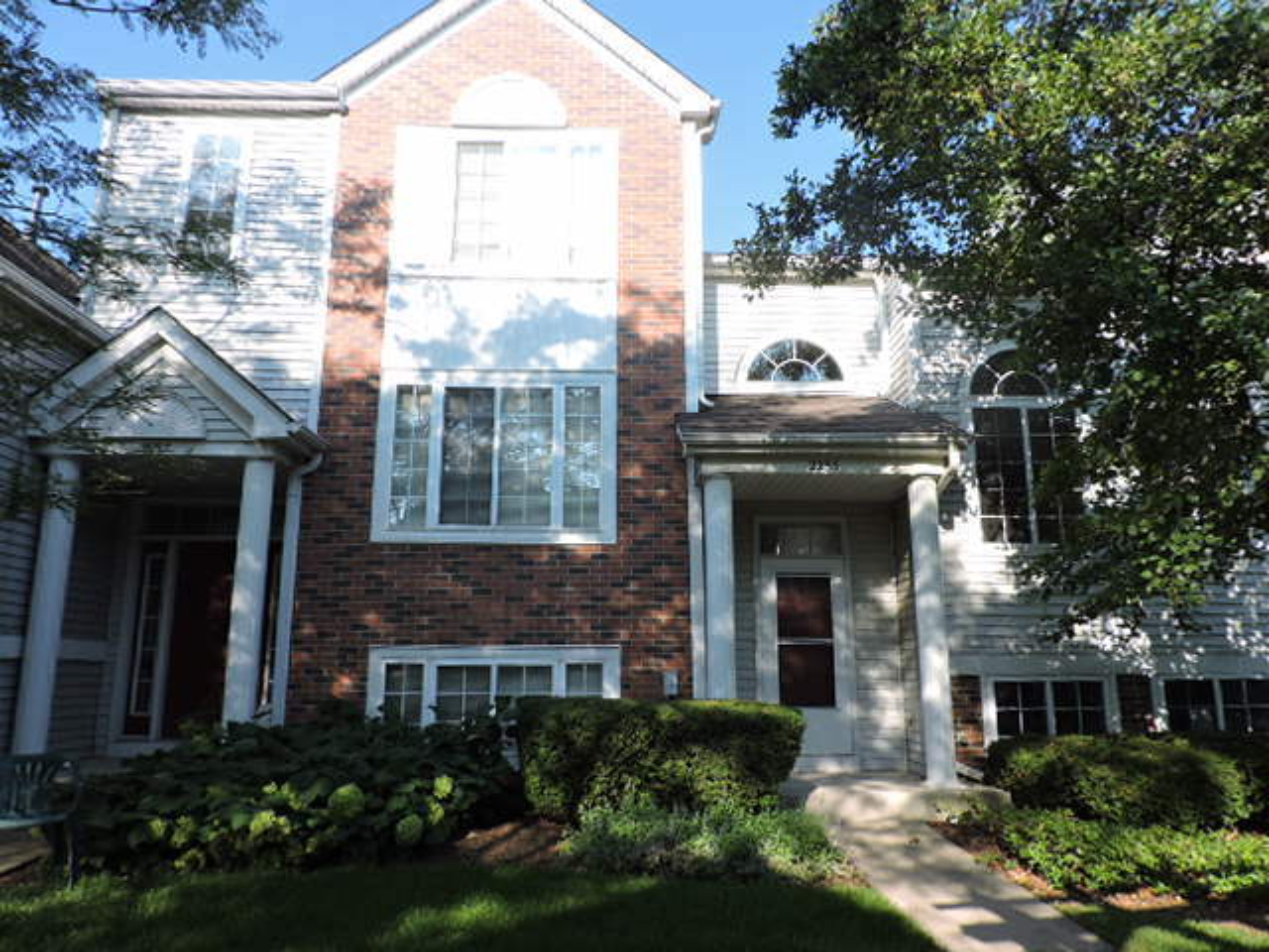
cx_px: 634
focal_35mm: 24
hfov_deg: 71.6
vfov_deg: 56.8
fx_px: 880
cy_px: 476
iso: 100
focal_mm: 4.3
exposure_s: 1/500
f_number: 3
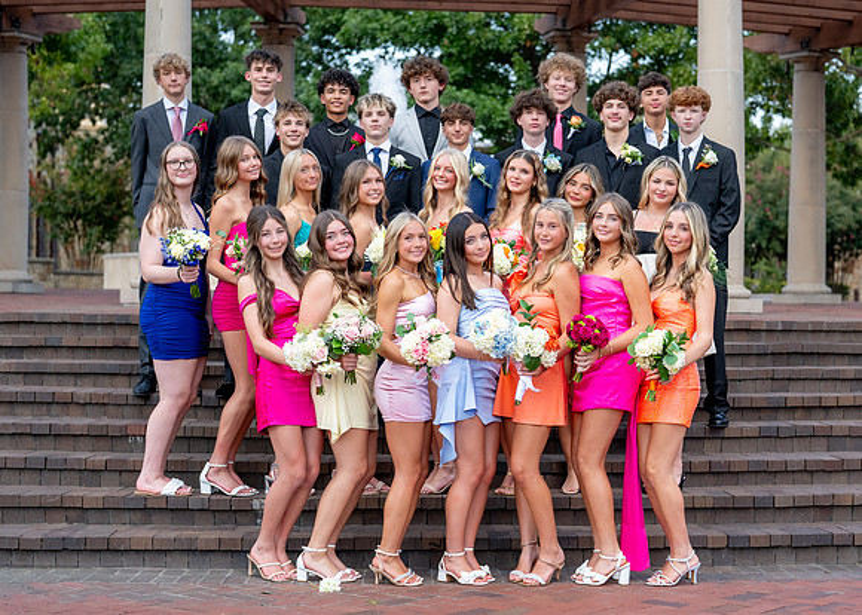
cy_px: 298
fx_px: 1700
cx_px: 477
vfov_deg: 20.5
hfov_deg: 28.4
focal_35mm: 69
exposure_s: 1/640
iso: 400
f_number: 2.5
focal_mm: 50
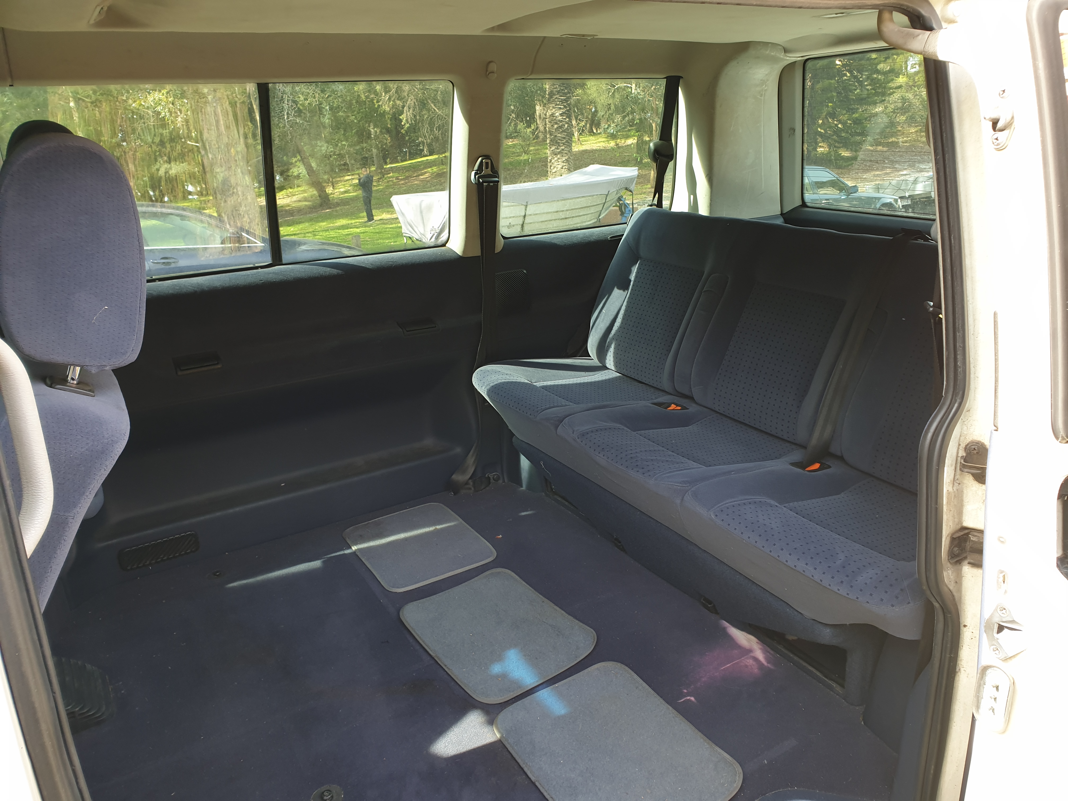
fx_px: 802
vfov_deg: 53.1
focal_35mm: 26
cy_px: 400
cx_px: 534
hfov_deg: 67.3
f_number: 2.4
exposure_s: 1/100
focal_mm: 4.3
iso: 64
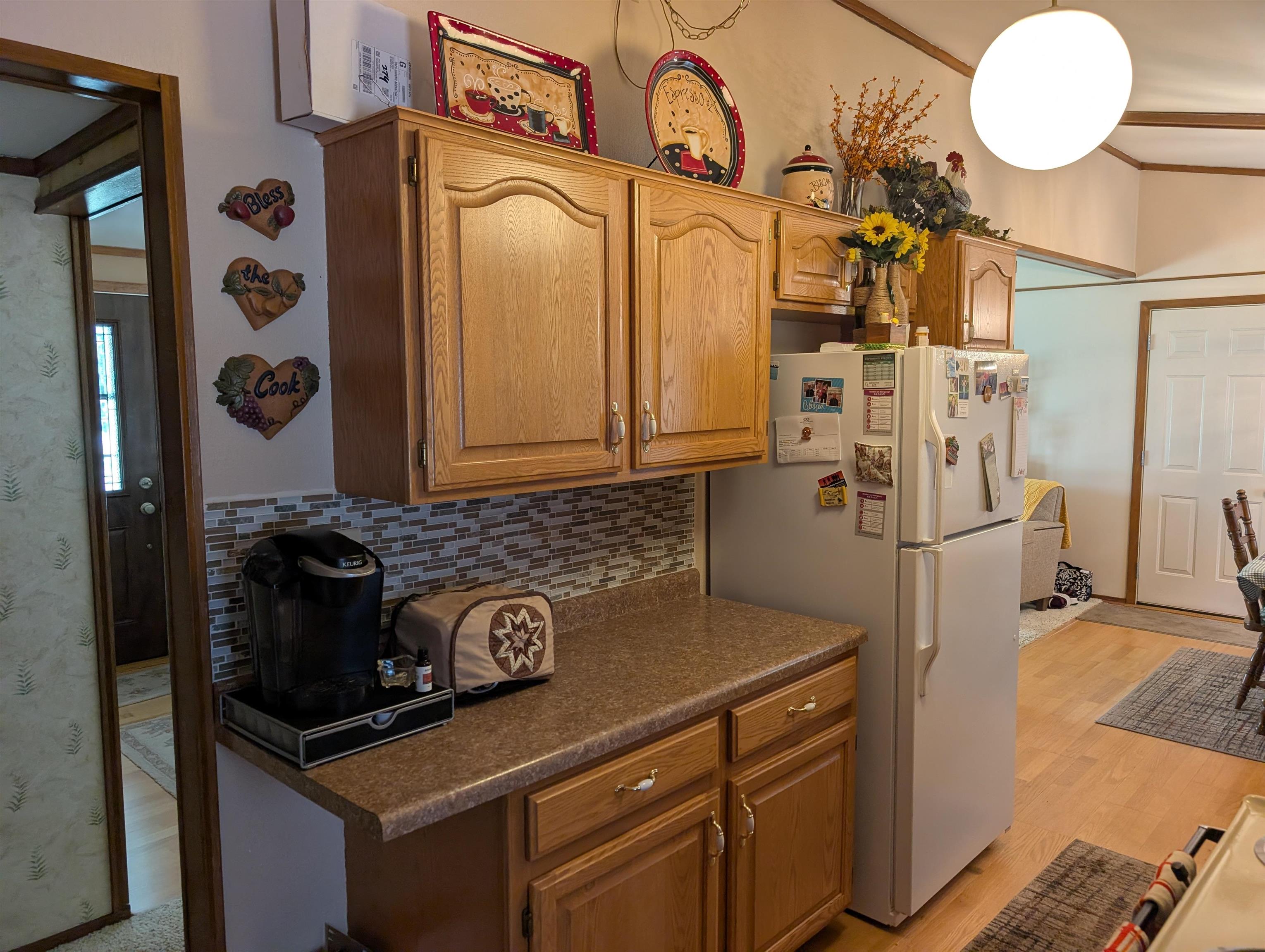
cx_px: 632
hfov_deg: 71.5
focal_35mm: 24
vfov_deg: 56.9
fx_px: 878
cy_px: 476
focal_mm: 6.9
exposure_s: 1/120
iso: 286
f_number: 1.68
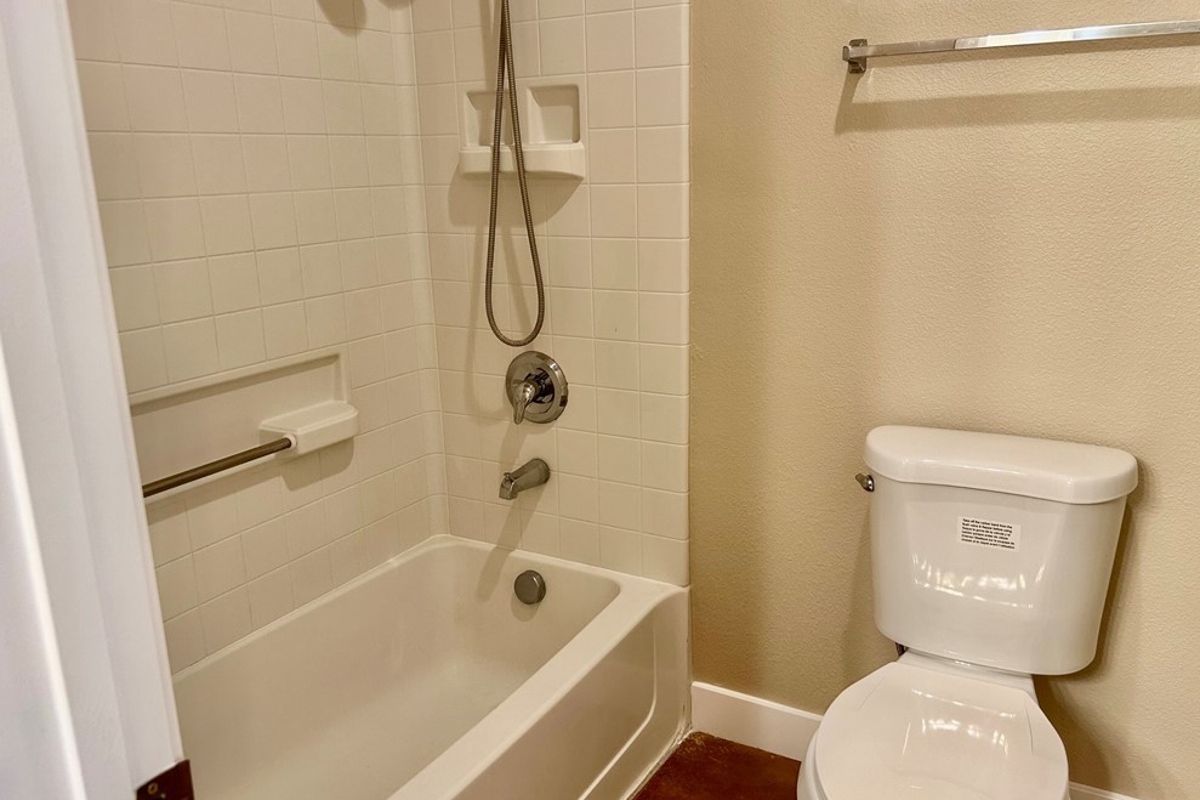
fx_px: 933
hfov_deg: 65.5
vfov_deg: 46.4
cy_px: 397
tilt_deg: -15.0
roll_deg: +0.7
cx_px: 602
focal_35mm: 28
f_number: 1.5
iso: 100
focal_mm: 5.7
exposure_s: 1/60
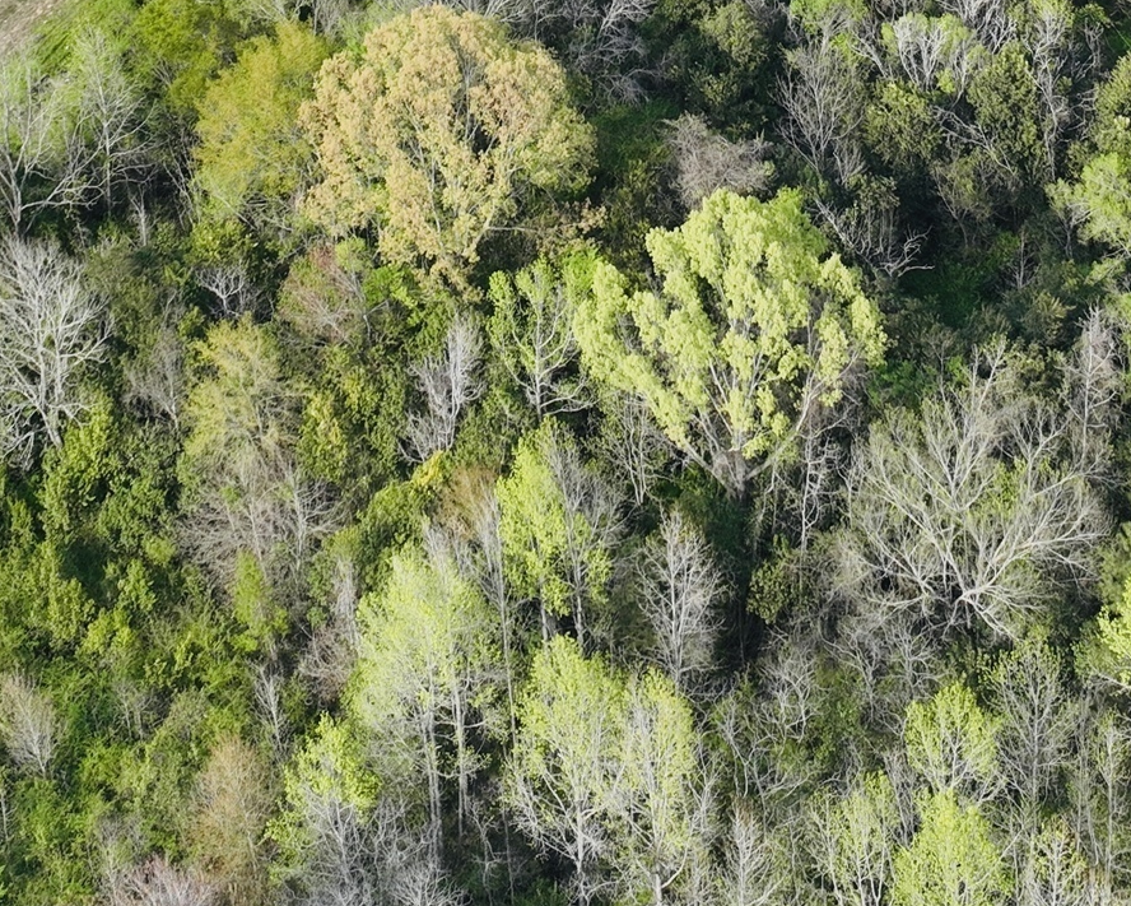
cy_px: -433
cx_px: 711
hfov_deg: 23.5
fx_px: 2712
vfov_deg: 17.2
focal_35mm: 81
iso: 100
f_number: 2.8
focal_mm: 12.29
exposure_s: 1/1000
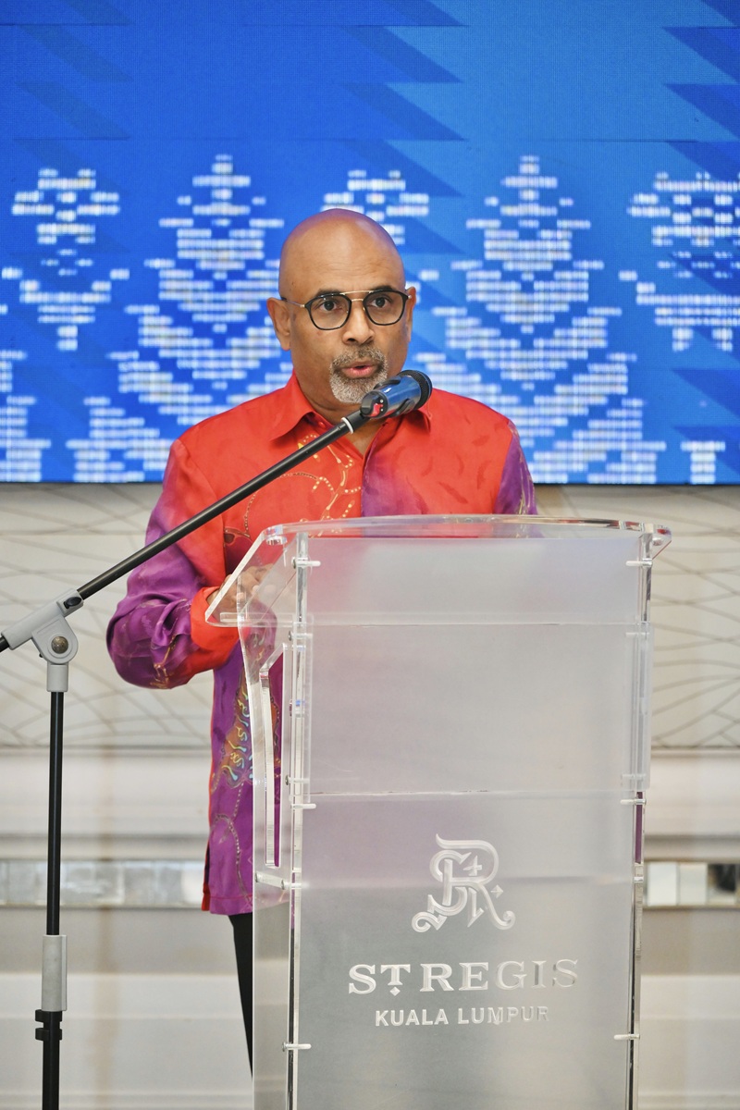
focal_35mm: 115
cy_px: 555
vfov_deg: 17.8
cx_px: 370
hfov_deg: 11.9
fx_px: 3546
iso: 3200
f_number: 4
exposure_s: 1/125
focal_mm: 115
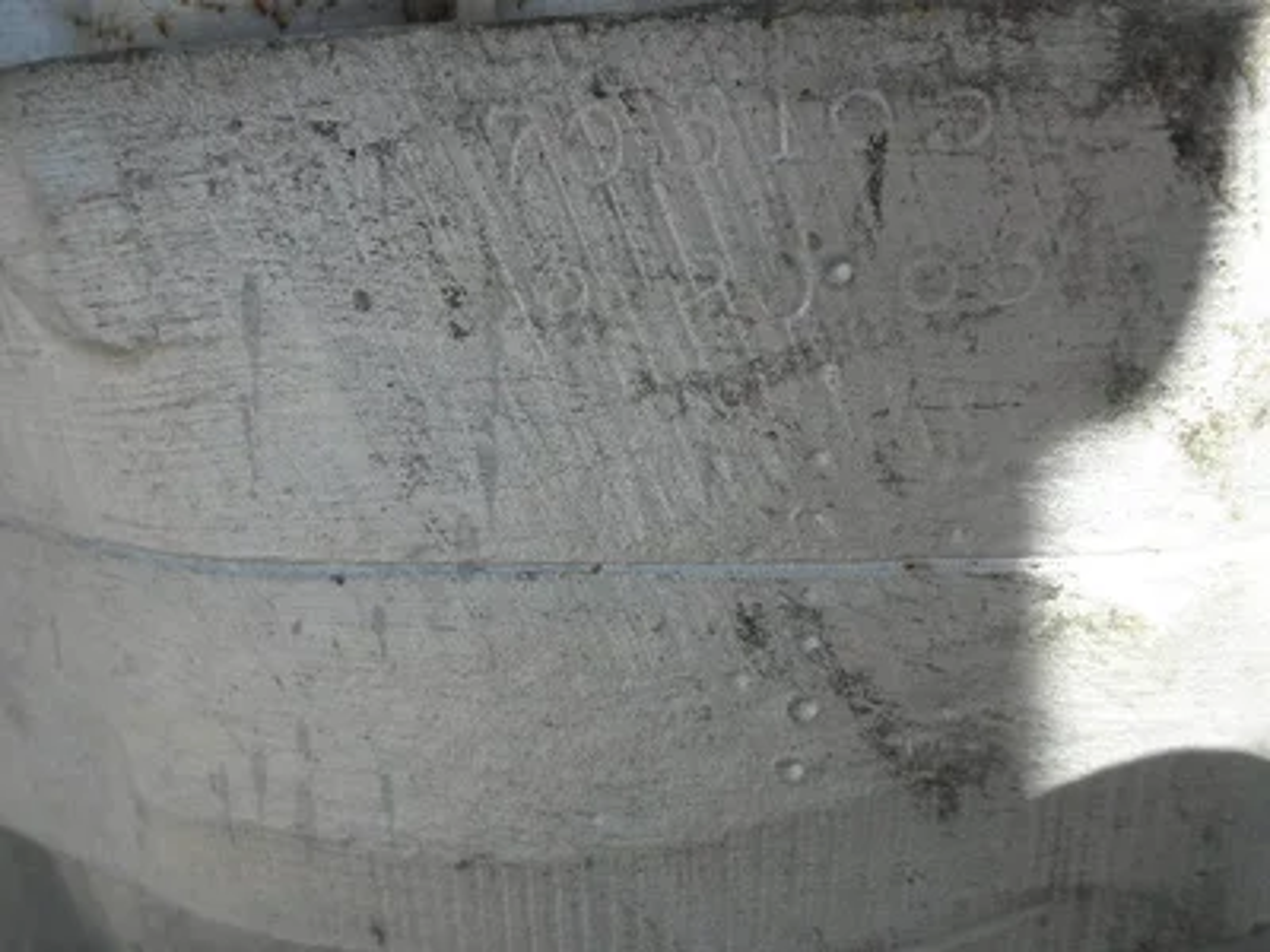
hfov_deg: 63.4
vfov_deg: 49.7
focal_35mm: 28
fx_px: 1027
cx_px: 635
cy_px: 476
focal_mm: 5
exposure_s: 1/400
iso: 64
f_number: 3
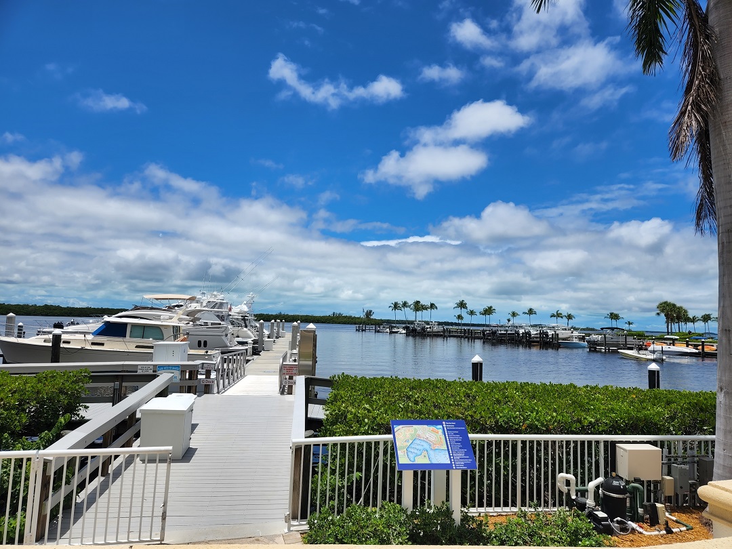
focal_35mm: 23
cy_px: 274
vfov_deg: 58.9
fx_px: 486
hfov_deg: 73.9
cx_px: 366
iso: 20
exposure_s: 1/2993
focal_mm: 5.4
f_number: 1.8
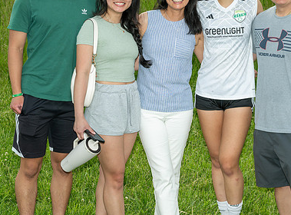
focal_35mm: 95
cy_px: 52
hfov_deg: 20.7
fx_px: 794
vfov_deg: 15.3
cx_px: 176
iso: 125
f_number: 6.3
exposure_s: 1/200
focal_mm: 58
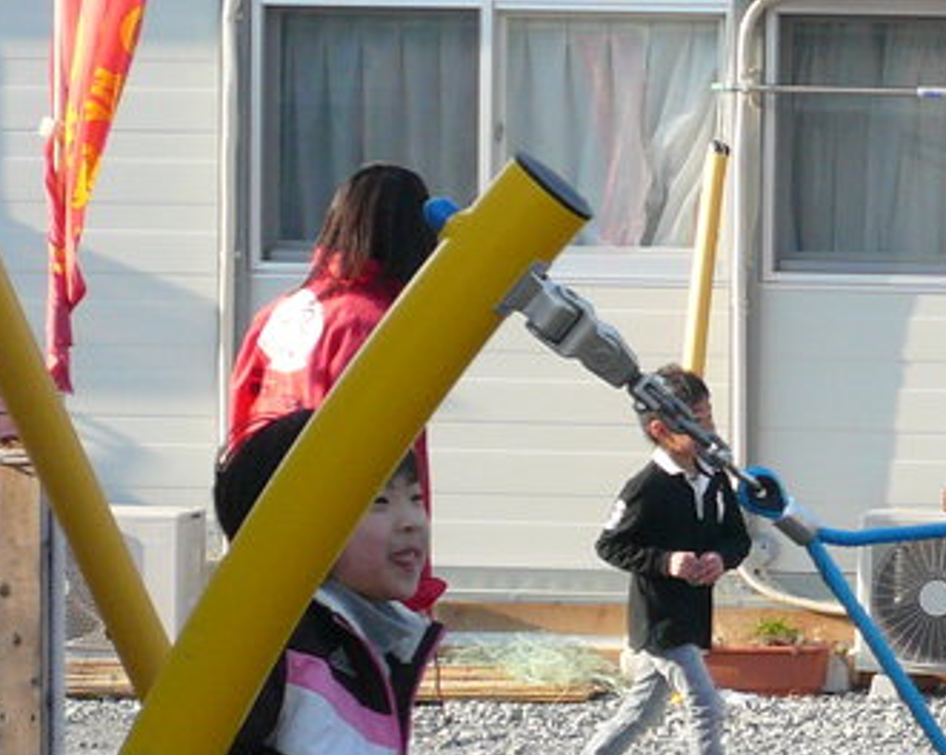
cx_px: 1398
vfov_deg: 12.1
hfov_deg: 14.2
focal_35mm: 127
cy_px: 549
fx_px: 3552
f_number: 3.3
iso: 100
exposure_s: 1/400
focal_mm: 6.9
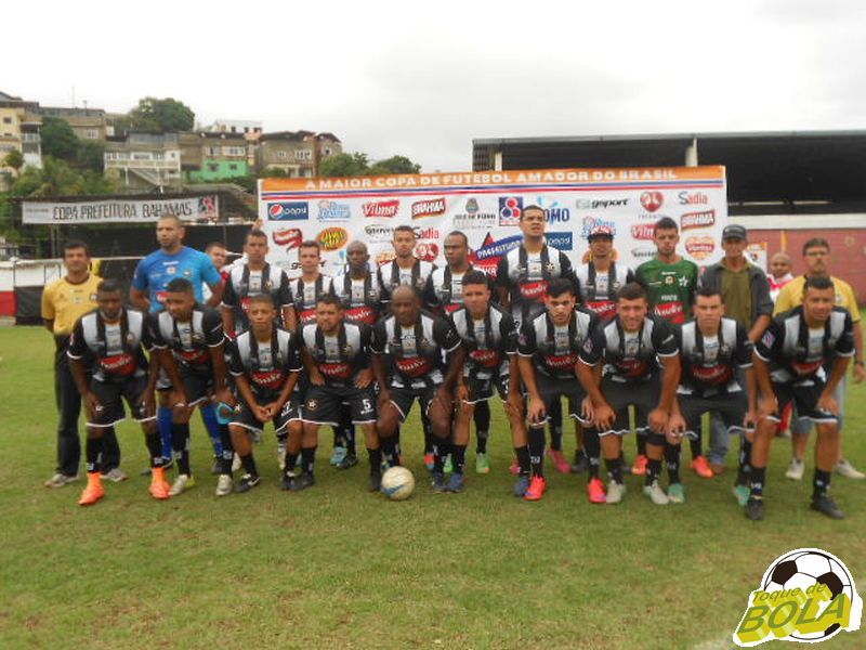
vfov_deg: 44.2
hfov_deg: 56.8
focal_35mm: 32
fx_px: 801
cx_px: 433
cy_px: 325
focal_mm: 6
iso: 80
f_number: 3.6
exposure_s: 1/320
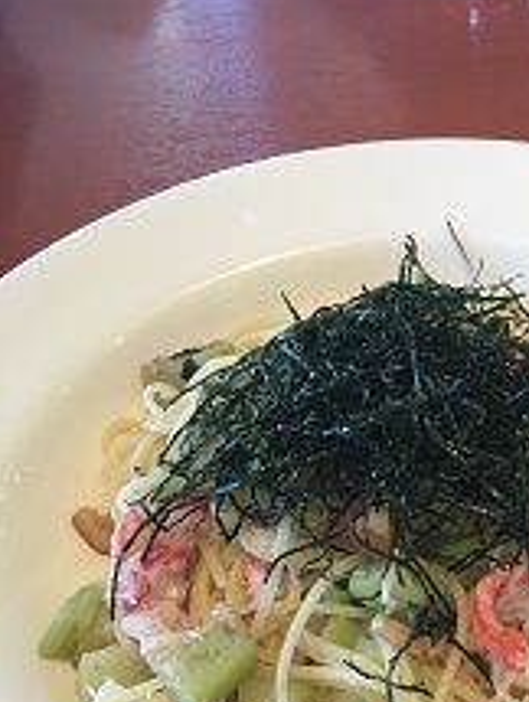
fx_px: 995
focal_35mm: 49
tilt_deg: -52.1
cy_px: 508
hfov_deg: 28.9
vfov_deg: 38.1
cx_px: 442
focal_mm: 4.15
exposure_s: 1/30
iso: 100
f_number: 2.2
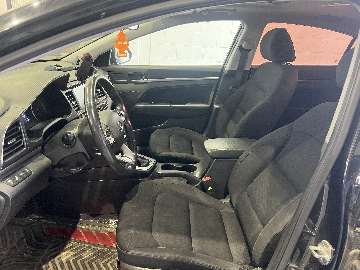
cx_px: 180
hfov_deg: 67.3
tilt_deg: -20.8
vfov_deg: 53.1
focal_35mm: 26
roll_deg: -3.3
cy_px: 135
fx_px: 270
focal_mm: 5.7
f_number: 1.5
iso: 400
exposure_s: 1/60
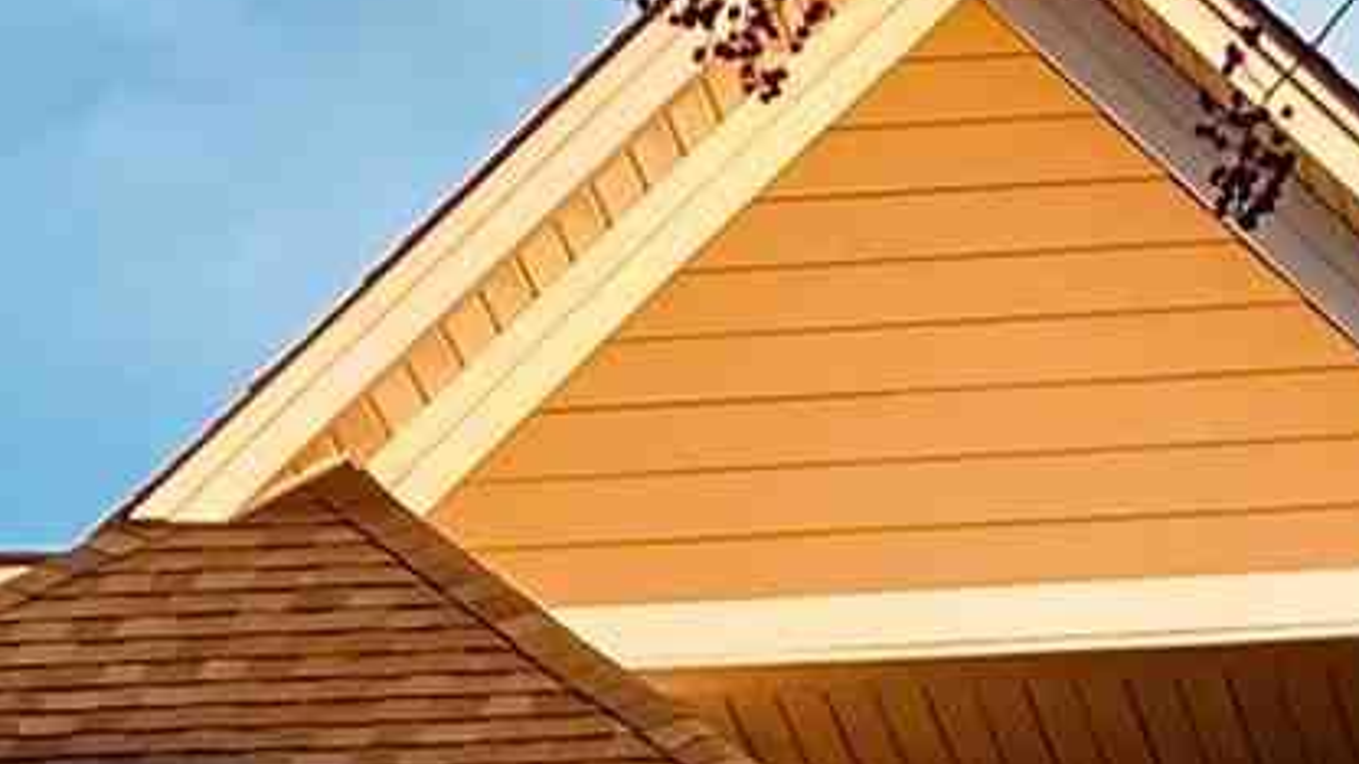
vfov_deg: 5.2
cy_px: 2873
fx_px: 7531
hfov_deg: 10.2
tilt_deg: +9.7
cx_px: 1352
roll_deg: -2.0
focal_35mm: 209
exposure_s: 1/143
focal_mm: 4.25
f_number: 1.8
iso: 32
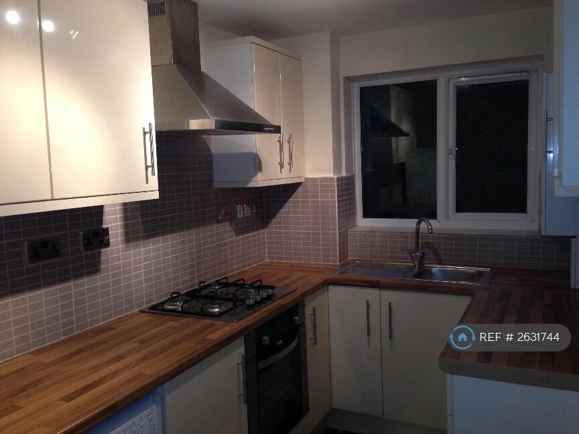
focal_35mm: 33
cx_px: 290
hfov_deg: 55.4
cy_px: 217
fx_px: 552
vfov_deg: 42.9
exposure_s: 1/20
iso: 100
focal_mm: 4.12
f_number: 2.4
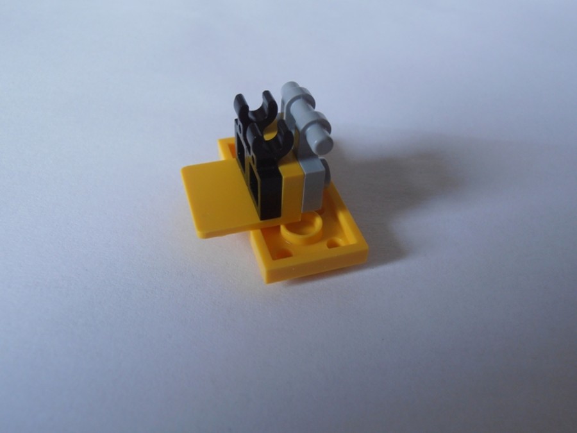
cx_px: 288
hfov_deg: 50.1
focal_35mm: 37
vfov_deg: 38.7
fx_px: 617
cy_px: 216
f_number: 3.9
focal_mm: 6.61
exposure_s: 1/40
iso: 125
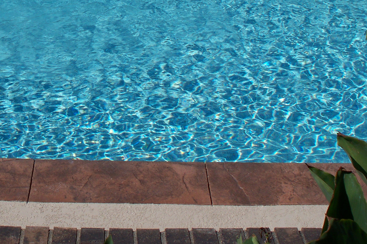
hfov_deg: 23.8
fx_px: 856
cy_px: -26
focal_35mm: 84
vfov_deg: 15.8
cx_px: 65
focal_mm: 7.54
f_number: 5
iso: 64
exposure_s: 1/1000
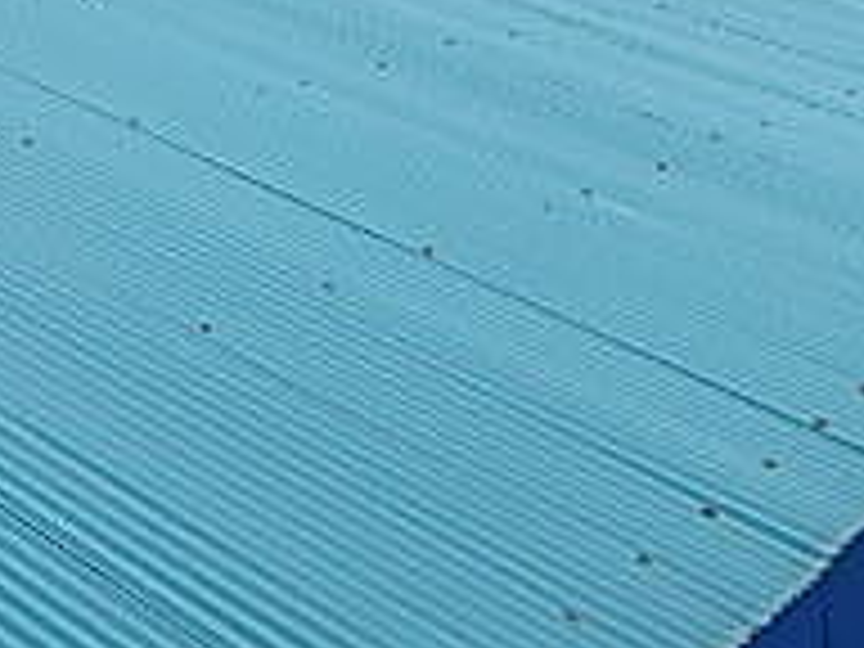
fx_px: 1747
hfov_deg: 21.7
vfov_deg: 18.4
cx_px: -536
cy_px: -351
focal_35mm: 70
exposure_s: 1/400
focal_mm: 3.7
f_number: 3.5
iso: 125
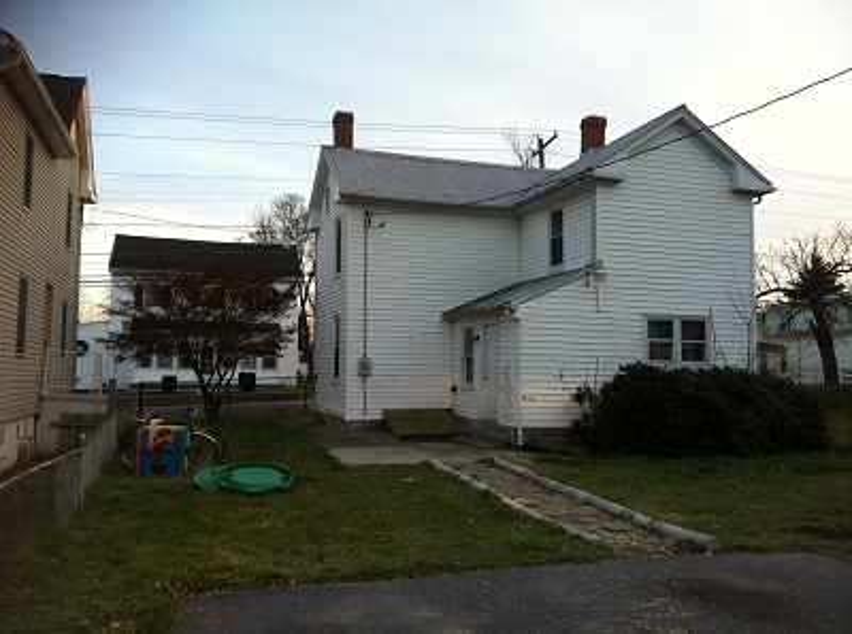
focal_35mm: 35
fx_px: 859
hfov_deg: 52.7
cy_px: 317
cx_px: 426
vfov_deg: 40.5
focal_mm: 3.85
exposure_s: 1/60
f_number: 2.8
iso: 100
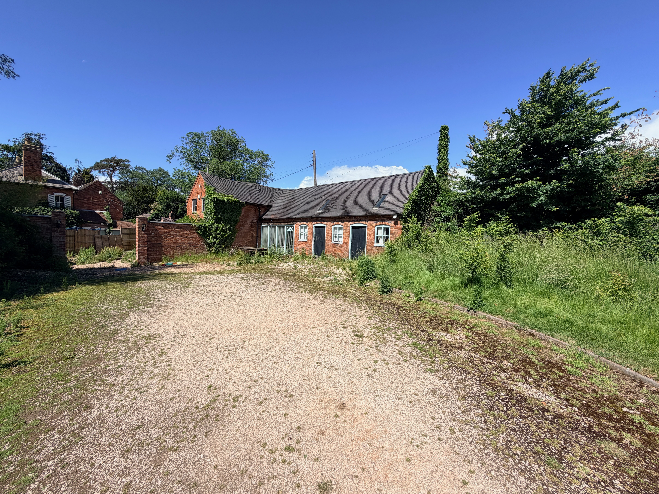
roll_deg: -1.9
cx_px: 330
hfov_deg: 102.1
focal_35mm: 14
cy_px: 247
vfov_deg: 85.7
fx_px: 267
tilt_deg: -1.9
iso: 25
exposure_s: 1/770
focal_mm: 2.22
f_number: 2.2
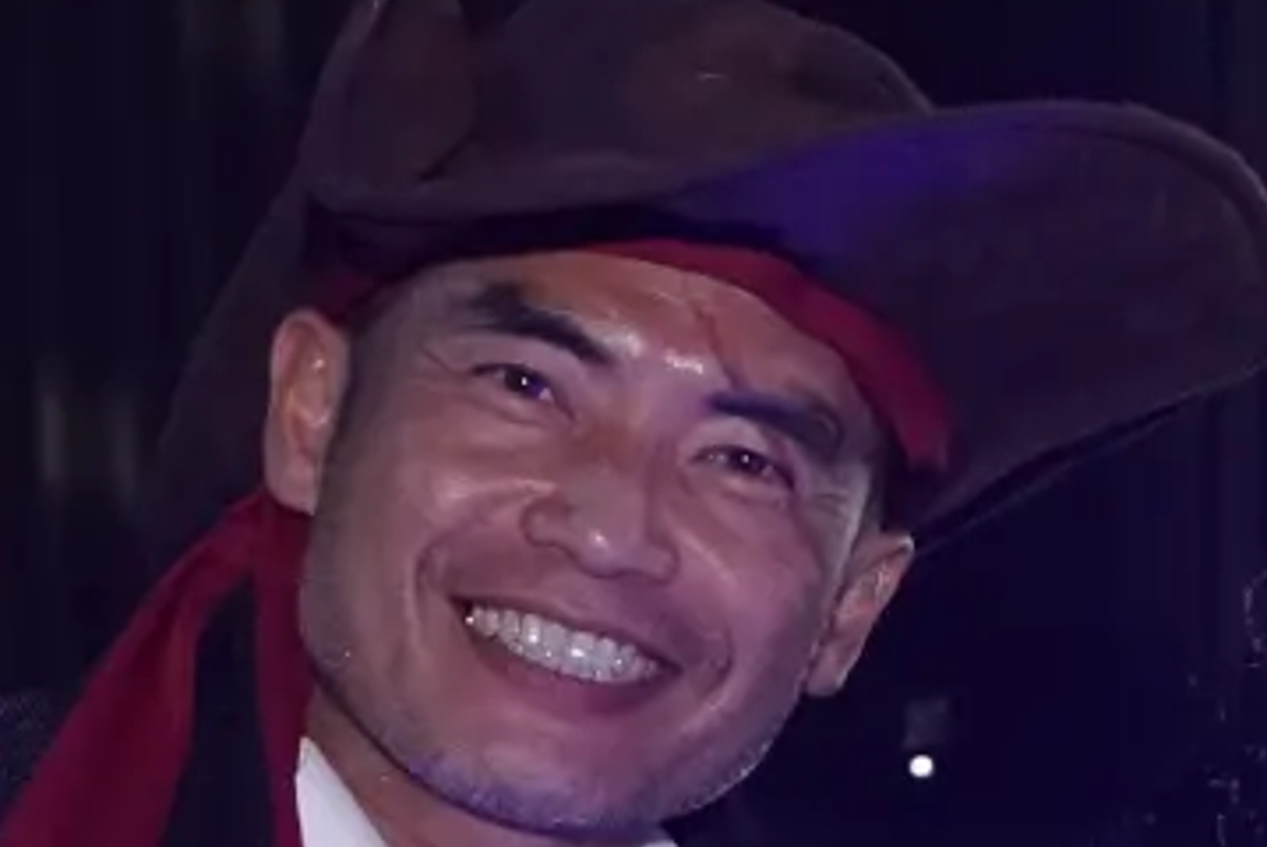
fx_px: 7714
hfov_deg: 9.3
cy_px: 1249
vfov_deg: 6.2
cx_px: 1511
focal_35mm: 219
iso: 6400
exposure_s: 1/125
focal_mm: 41
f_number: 5
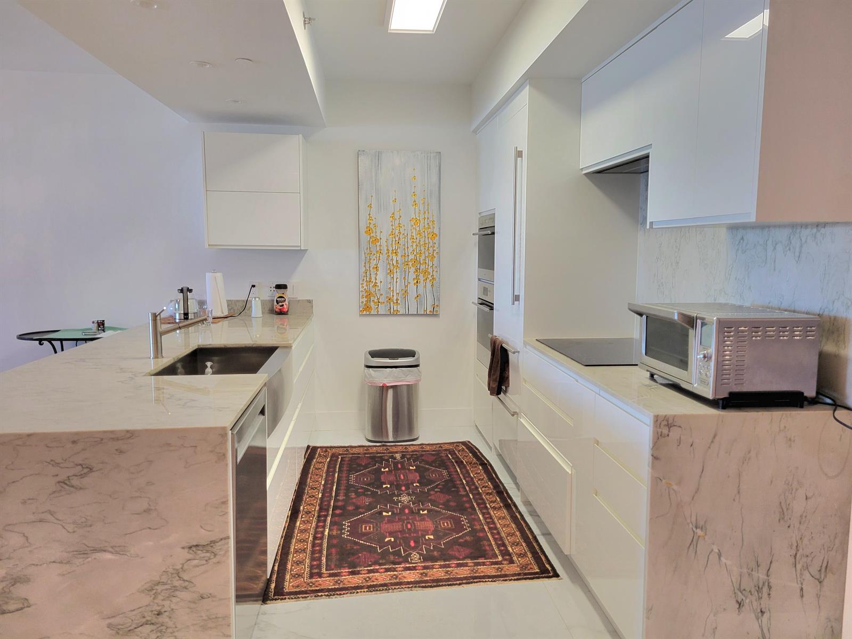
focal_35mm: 26
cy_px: 320
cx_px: 426
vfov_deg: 53.1
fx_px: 640
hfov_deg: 67.3
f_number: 1.8
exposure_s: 1/120
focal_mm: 5.4
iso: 200
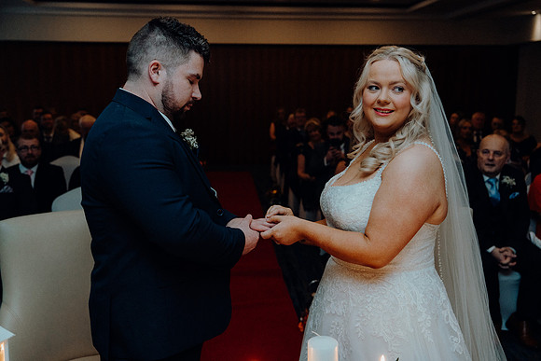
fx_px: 571
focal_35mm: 38
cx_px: 270
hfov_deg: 50.7
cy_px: 180
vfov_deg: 35.1
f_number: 3.5
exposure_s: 1/160
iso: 2500
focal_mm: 38
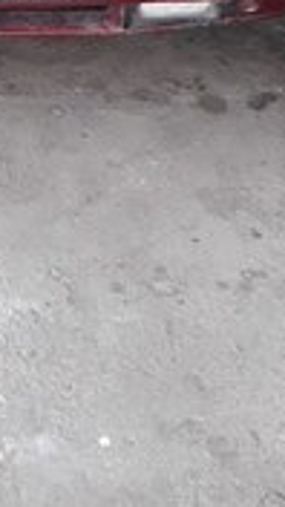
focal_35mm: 83
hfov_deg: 14.3
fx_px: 1115
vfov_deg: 23.5
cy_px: -89
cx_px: -12
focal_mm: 3.6
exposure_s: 1/33
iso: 100
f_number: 1.9
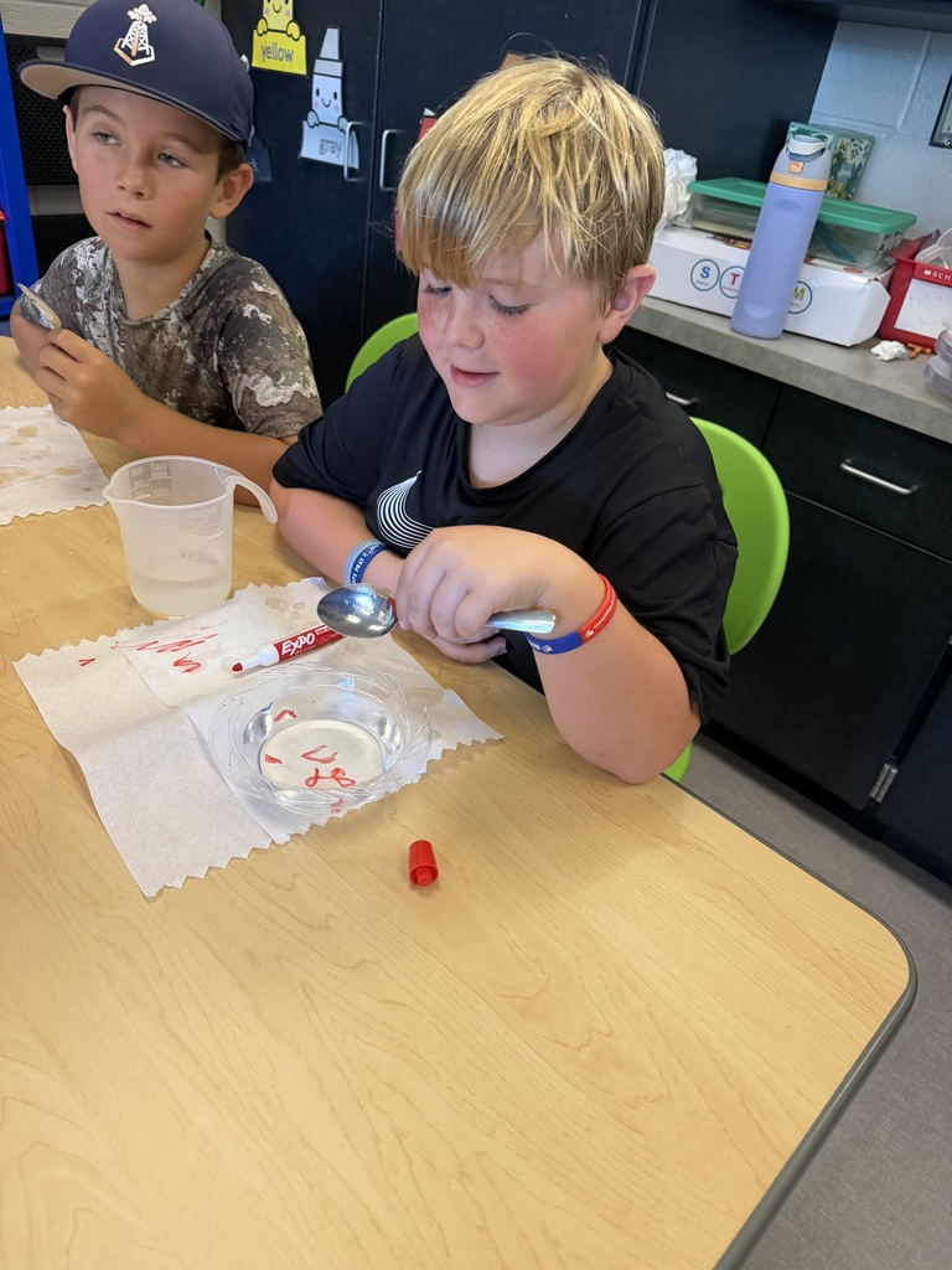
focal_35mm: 24
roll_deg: -8.3
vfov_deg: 71.6
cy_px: 635
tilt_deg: -35.5
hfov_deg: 56.8
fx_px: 880
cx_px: 476
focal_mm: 6.76
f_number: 1.78
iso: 500
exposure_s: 1/60
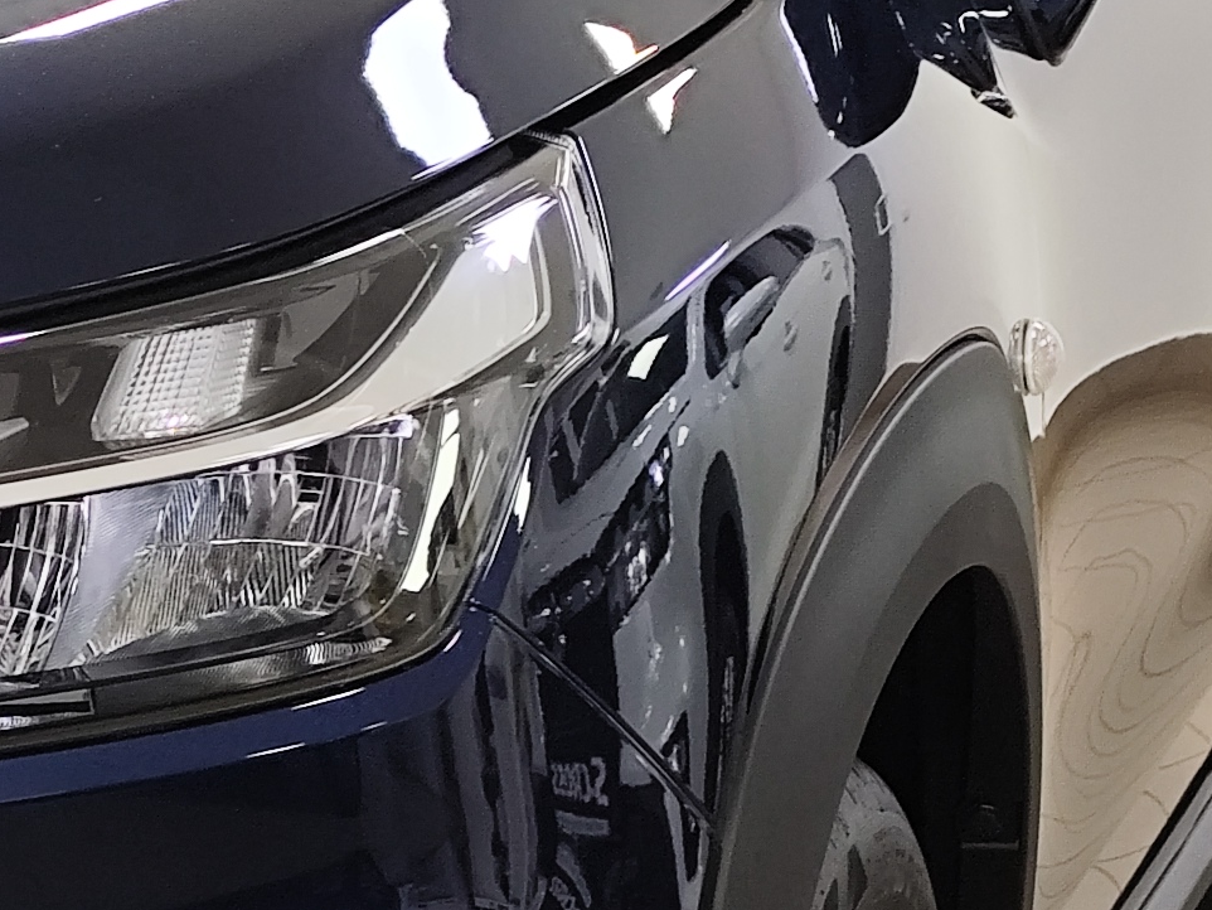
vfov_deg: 7.6
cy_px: 737
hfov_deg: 9.8
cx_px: -731
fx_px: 6829
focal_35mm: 195
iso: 125
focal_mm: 6.19
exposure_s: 1/25
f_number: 1.65
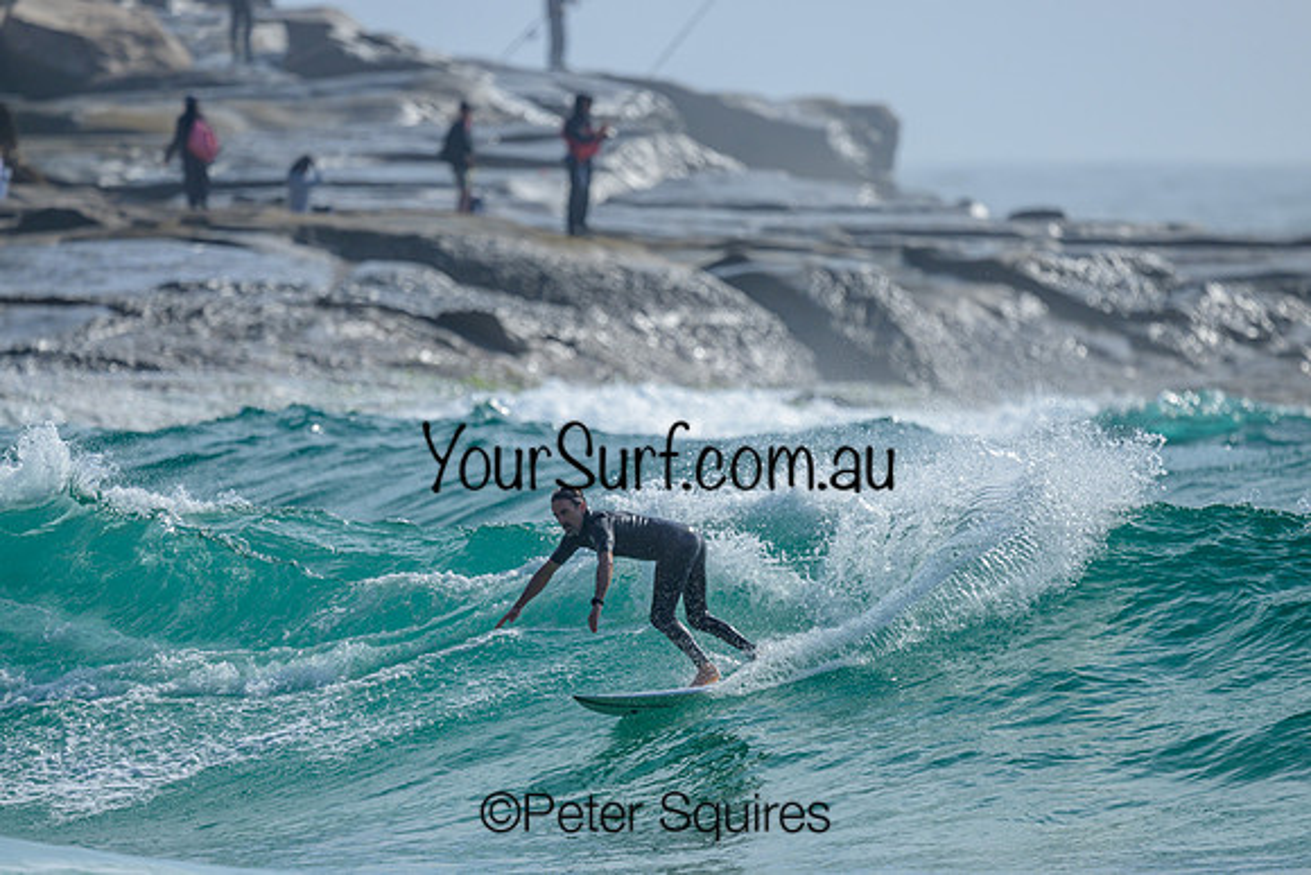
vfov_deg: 1.7
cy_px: 438
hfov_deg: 2.6
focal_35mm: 800
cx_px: 656
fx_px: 29139
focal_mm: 800
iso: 180
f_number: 6.3
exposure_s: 1/2000
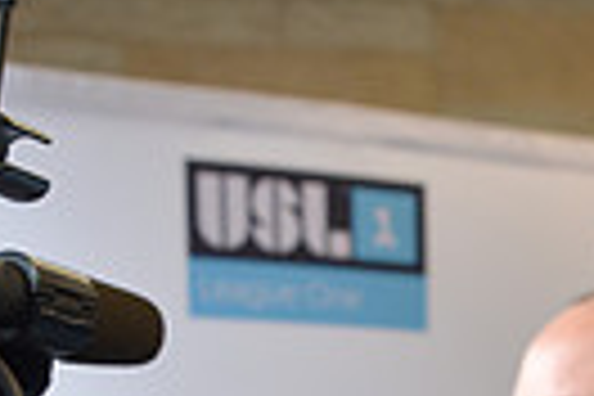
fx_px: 2095
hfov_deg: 16.0
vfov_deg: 10.2
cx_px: 482
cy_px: 691
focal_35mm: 127
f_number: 4
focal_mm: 29
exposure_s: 1/60
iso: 400
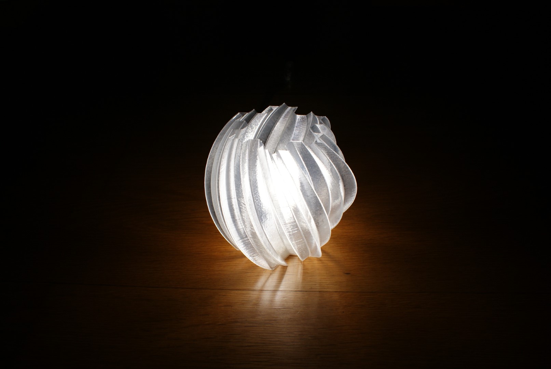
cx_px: 276
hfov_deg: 61.9
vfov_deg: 43.7
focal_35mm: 30
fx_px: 460
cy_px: 184
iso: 200
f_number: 7.1
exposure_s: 1/60
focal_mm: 20
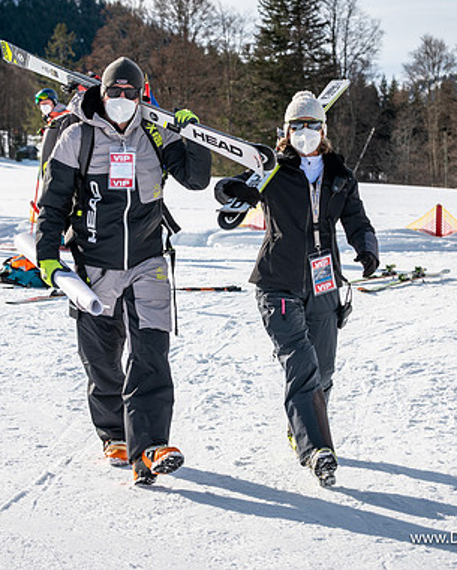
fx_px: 1690
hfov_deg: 15.4
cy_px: 283
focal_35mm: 100
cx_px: 223
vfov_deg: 19.2
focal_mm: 70
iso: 125
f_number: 8
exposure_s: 1/800
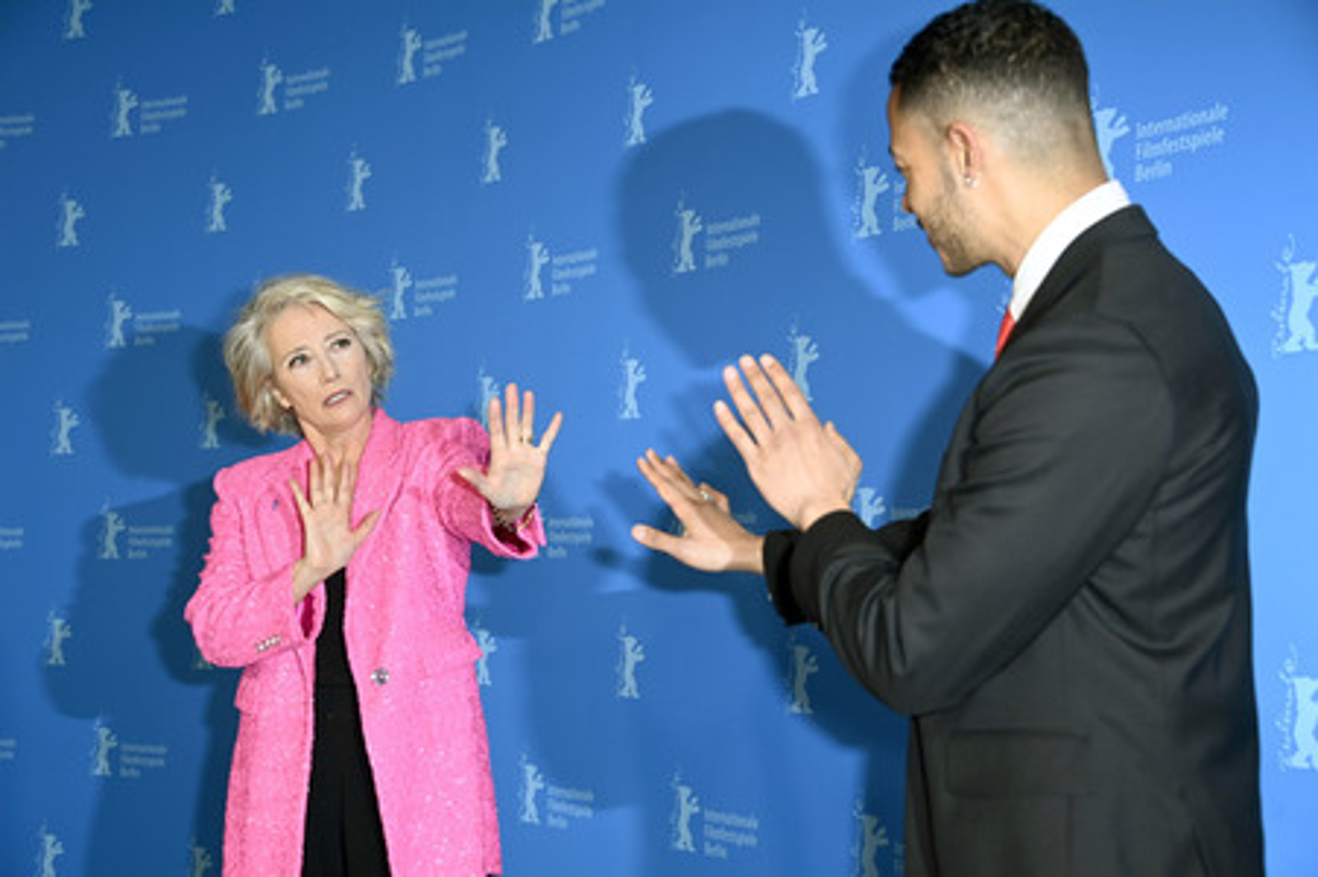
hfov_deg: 32.4
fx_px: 2268
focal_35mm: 62
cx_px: 659
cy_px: 438
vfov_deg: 21.9
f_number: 5.6
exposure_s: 1/200
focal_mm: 62
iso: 800
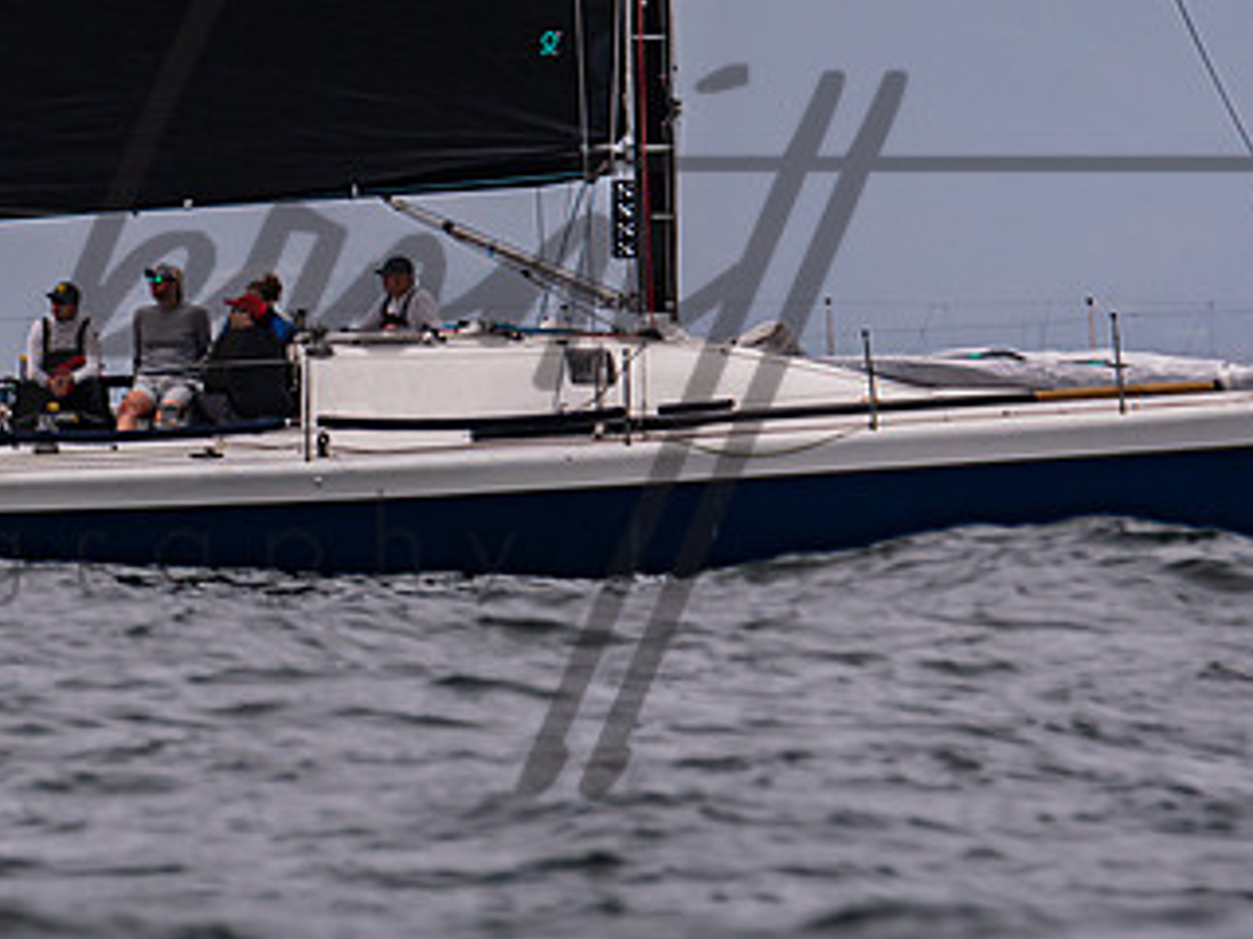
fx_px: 32831
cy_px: 365
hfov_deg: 2.2
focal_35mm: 907
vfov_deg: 1.6
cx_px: 173
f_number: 5.6
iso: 200
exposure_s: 1/2500
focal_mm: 300
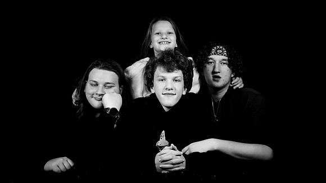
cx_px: 164
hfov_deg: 34.2
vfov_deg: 19.6
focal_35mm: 61
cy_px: 85
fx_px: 529
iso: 100
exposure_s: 1/80
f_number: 4
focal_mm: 55
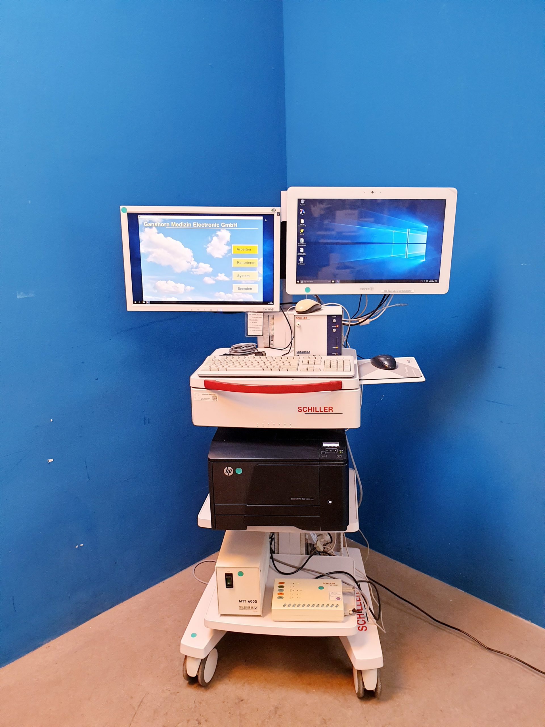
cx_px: 272
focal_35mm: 26
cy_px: 364
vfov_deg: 67.3
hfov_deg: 53.1
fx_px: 546
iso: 250
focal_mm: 4.3
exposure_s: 1/50
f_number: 2.4
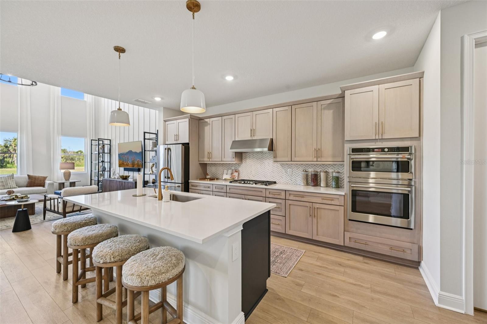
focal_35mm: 14
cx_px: 244
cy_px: 162
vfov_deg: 81.1
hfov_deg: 104.3
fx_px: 189
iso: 400
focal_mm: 14
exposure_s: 1/20
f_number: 8
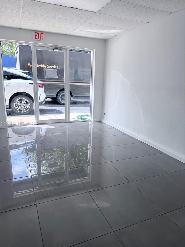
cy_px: 124
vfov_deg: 71.6
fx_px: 171
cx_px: 92
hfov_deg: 56.8
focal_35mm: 24
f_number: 1.78
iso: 100
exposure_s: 1/979
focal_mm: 6.76
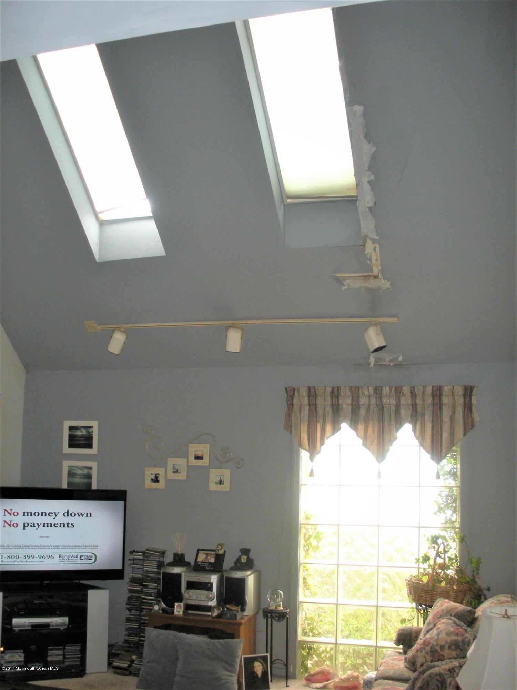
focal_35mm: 35
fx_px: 697
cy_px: 345
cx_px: 258
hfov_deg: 40.7
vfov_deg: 52.6
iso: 200
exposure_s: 1/65
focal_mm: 6.3
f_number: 3.5
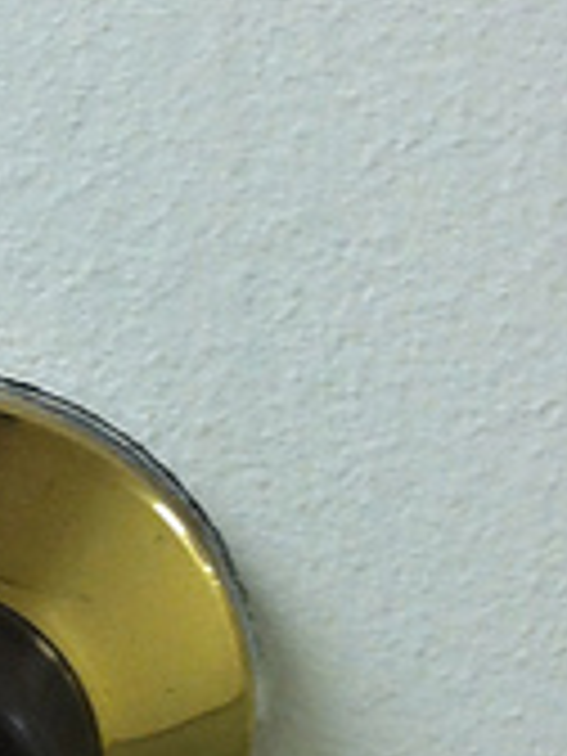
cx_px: -176
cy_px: 562
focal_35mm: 133
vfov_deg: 14.8
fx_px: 2905
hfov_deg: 10.9
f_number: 2.8
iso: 80
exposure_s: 1/20
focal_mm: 3.85
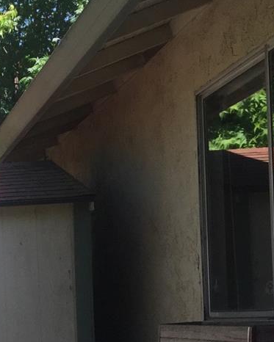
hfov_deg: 14.7
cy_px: 339
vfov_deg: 20.4
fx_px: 922
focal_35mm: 91
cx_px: -223
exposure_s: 1/1014
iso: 32
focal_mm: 4.15
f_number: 2.2
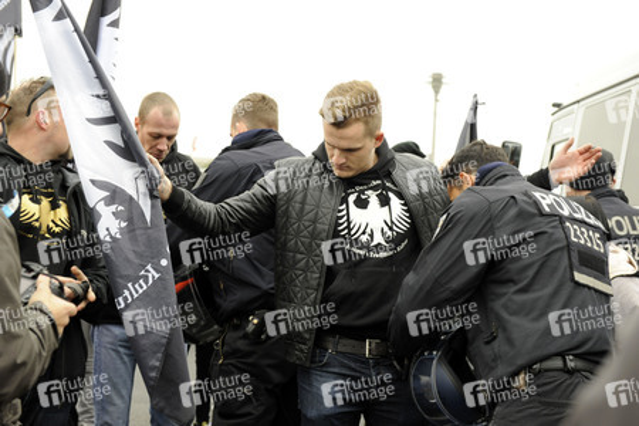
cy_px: 213
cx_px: 320
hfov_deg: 28.8
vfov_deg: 19.5
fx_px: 1242
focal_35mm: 70
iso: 2000
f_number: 5.6
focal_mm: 70
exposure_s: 1/100
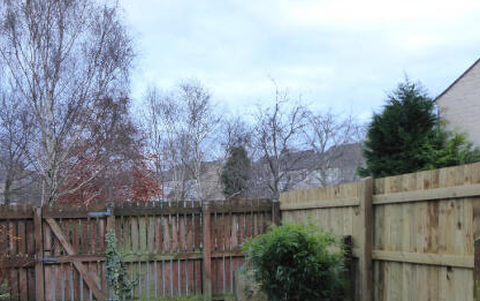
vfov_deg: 33.7
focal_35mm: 37
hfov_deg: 52.2
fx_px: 484
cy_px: 228
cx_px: 182
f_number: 3.3
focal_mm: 4.3
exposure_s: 1/100
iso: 320
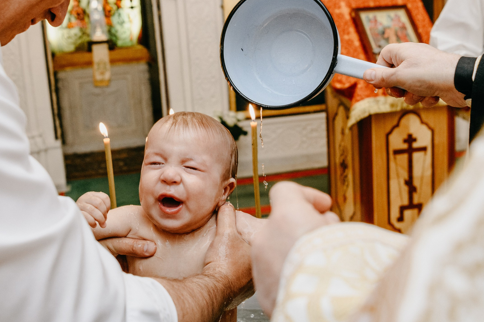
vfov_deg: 29.2
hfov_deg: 42.5
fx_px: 618
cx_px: 191
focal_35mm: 46
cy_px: 138
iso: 640
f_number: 3.5
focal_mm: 24
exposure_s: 1/160
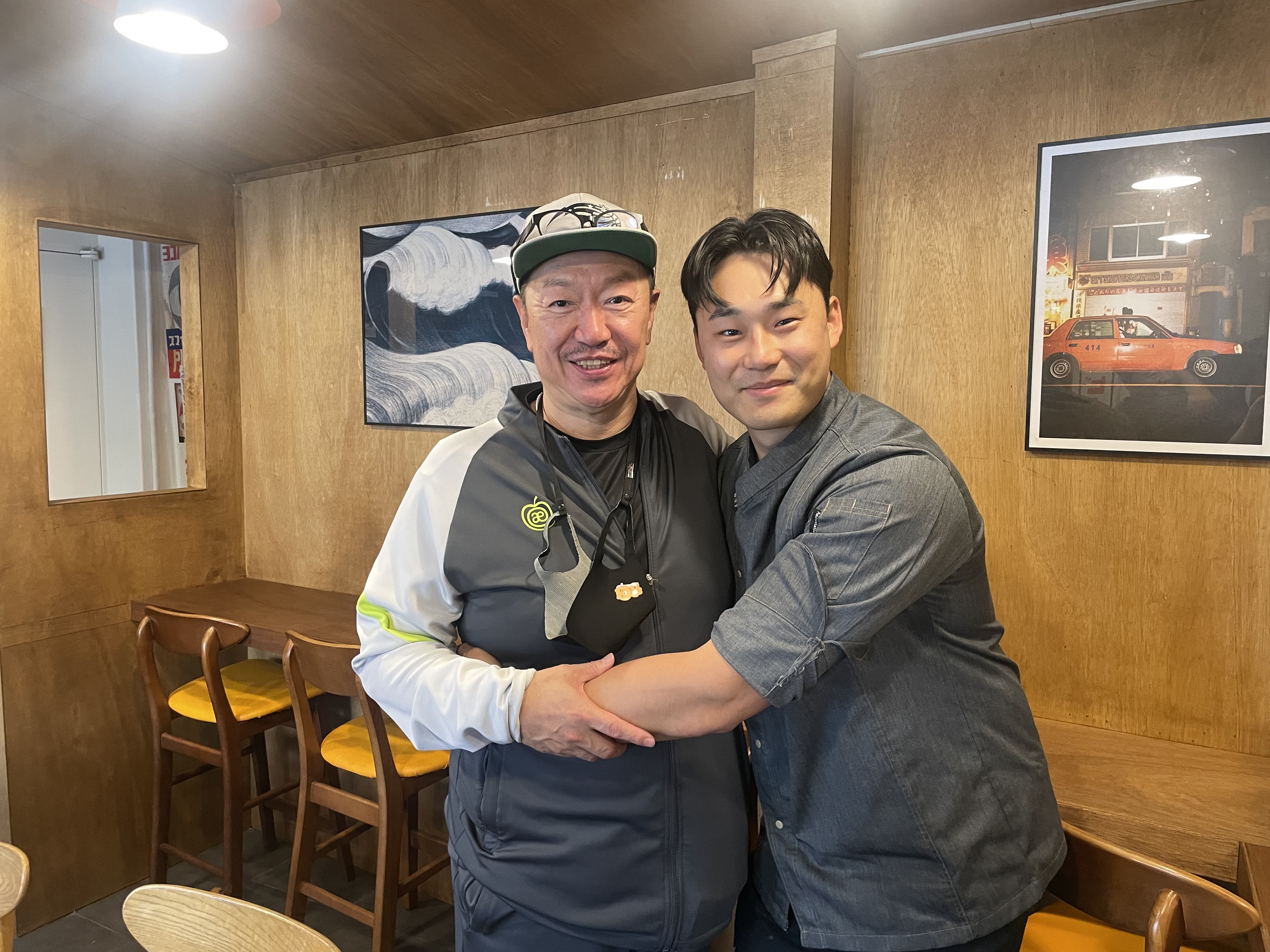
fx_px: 954
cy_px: 476
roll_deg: -0.4
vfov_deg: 53.1
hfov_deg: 67.3
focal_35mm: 26
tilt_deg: -4.1
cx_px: 635
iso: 200
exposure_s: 1/60
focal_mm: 4.2
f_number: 1.6
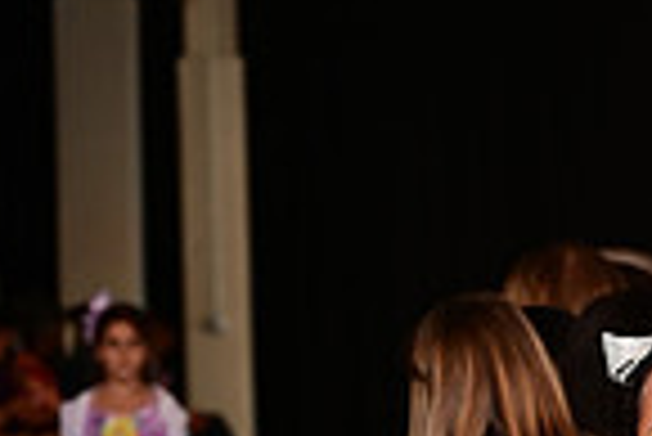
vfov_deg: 3.7
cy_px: 1146
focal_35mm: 368
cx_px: 742
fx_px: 6671
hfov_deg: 5.6
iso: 1000
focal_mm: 92
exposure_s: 1/125
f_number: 6.3
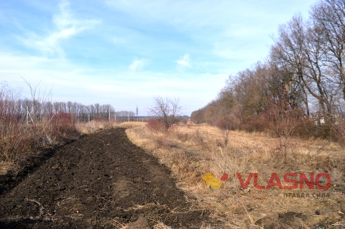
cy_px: 114
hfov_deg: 24.6
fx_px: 790
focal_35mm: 82
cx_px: 172
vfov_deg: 16.5
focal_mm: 55
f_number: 11
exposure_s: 1/500
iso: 100
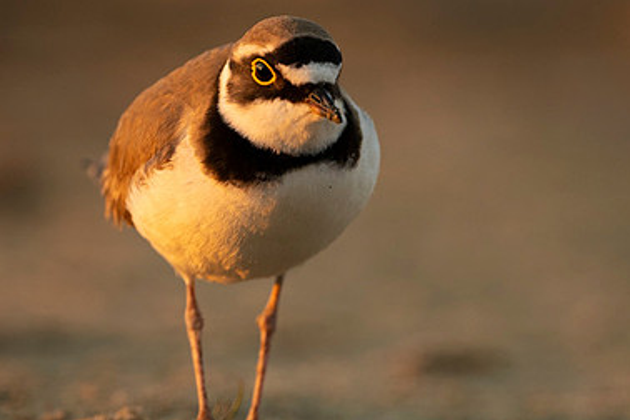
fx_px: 23676
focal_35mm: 1353
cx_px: 243
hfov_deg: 1.5
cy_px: 96
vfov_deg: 1.0
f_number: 4
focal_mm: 500
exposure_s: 1/500
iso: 640
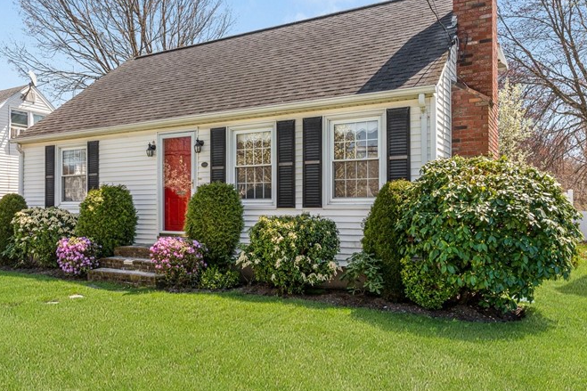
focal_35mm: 28
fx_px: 456
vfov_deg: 45.6
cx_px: 264
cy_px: 126
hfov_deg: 65.3
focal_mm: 17
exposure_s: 1/640
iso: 400
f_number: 7.1
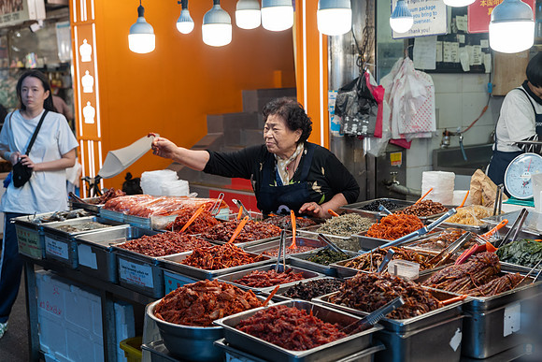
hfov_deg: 38.2
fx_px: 783
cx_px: 271
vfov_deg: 26.0
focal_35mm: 52
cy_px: 181
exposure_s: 1/100
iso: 320
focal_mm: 52
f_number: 4
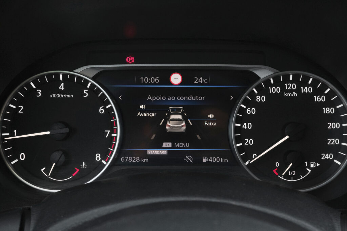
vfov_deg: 32.6
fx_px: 395
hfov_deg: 47.4
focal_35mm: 41
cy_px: 116
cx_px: 174
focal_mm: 27.1
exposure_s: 1/160
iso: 2000
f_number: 9
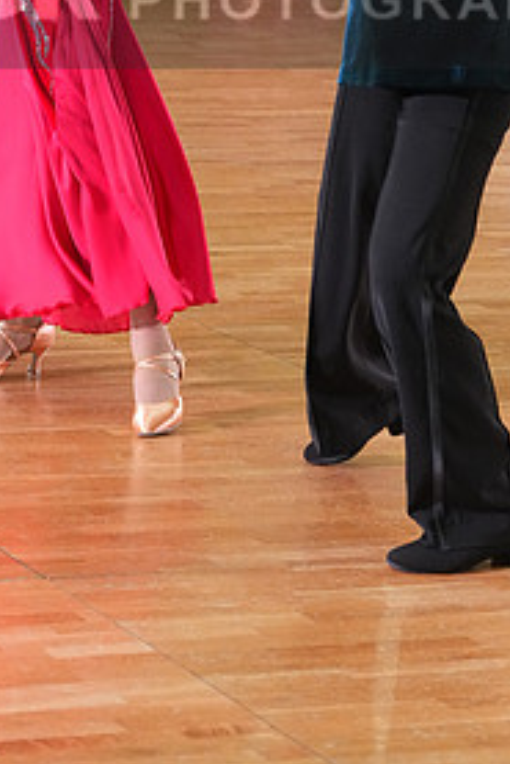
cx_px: 296
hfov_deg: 7.6
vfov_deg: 11.2
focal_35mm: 182
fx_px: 3862
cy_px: -22
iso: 3200
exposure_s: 1/200
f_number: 5.6
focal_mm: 87
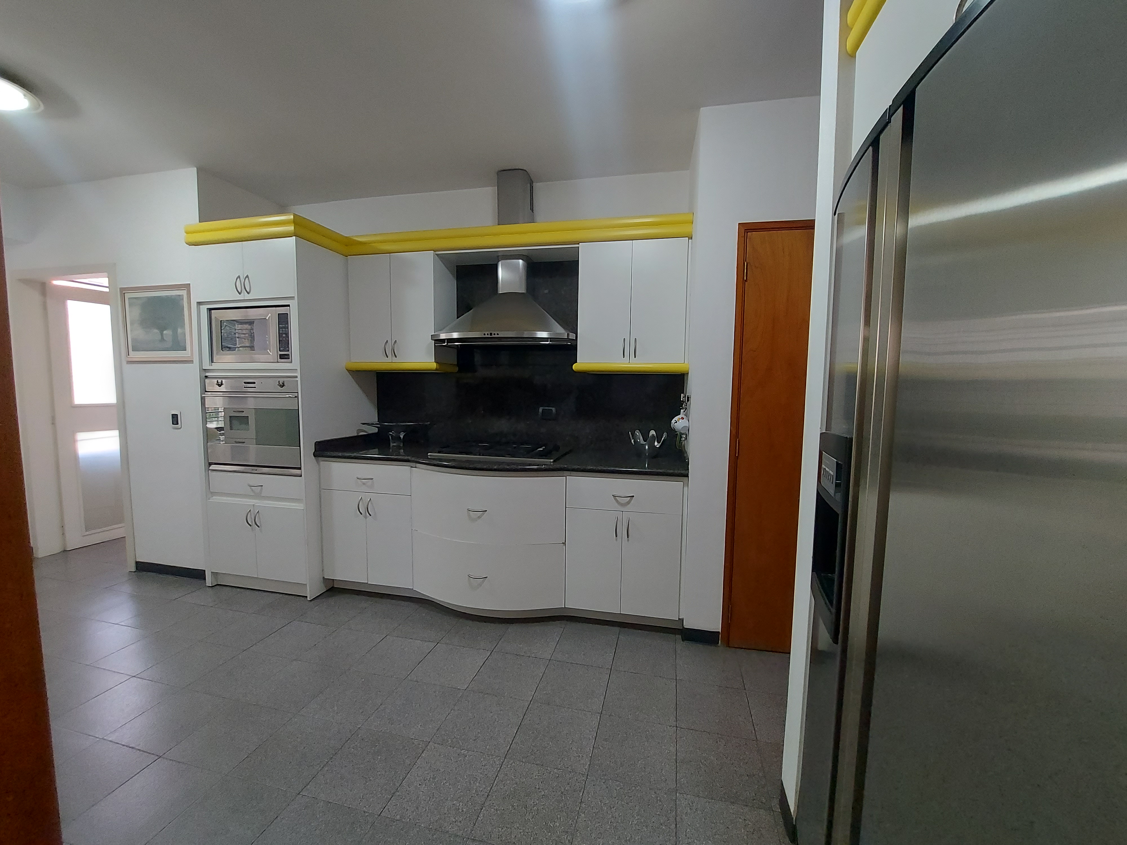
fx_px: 423
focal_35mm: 13
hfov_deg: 106.2
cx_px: 564
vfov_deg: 89.9
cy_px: 422
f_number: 2.2
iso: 400
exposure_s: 1/30
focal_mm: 1.74
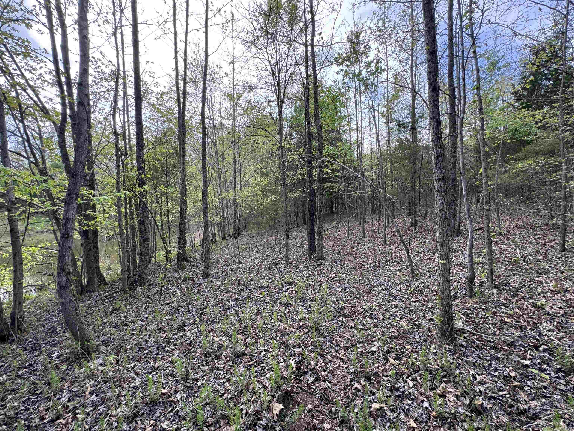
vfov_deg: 85.7
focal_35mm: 14
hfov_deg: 102.1
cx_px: 287
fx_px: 232
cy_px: 216
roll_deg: +0.2
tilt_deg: -3.6
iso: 40
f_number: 2.2
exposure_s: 1/164
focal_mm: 2.22
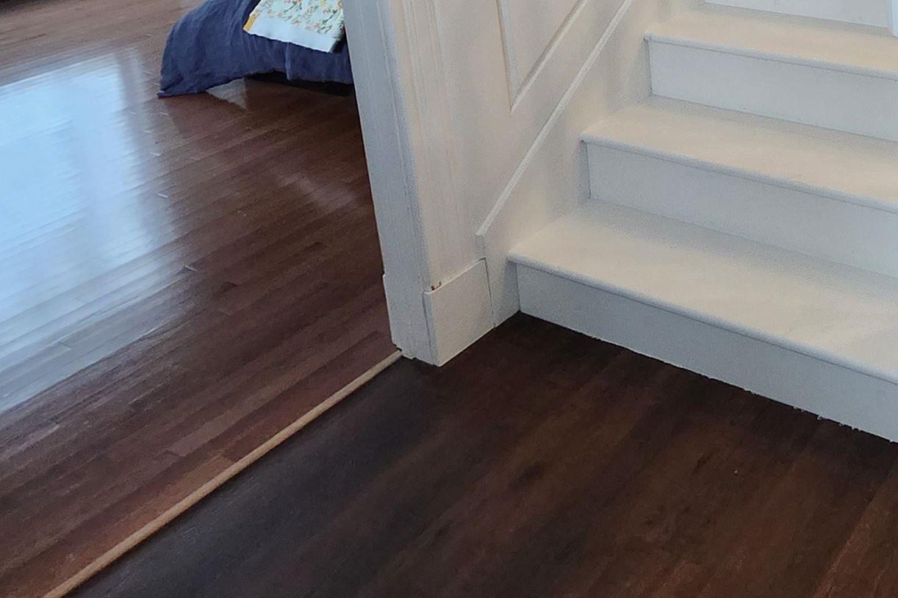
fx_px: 848
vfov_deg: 30.6
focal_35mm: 34
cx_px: 1023
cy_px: -178
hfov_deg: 42.0
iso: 200
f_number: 2.2
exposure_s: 1/60
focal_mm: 1.74
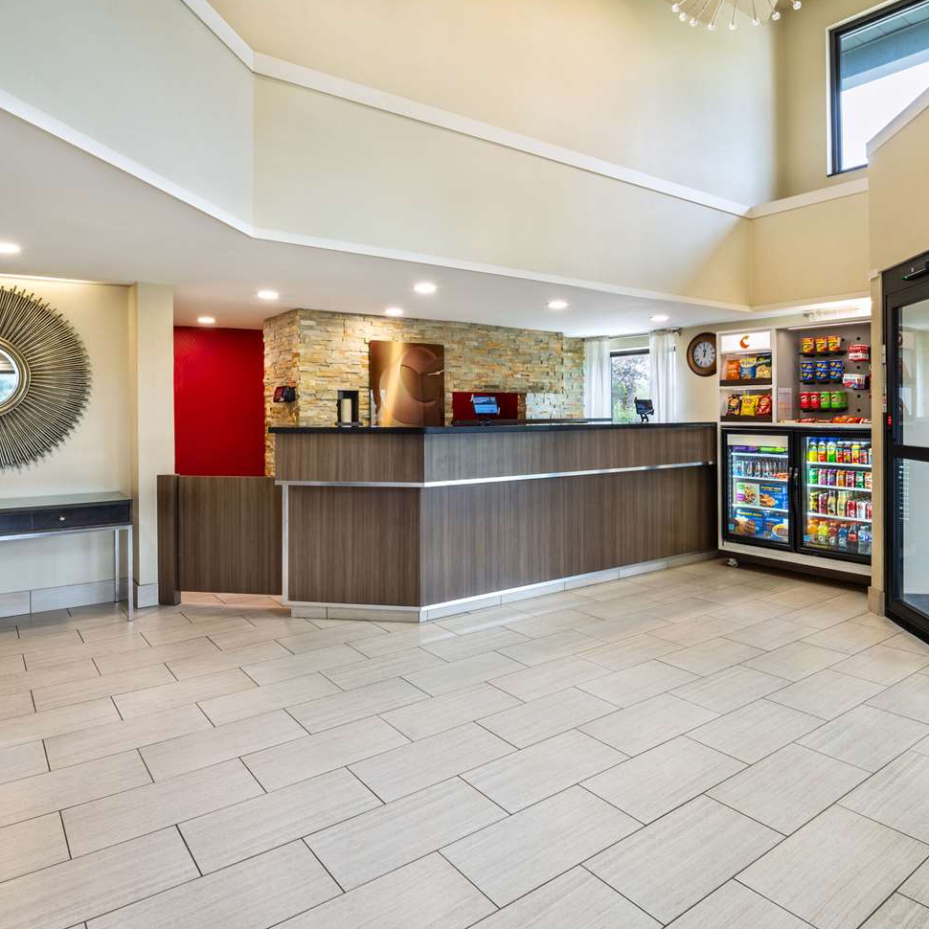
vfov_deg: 72.1
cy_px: 466
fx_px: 638
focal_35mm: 21
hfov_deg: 72.1
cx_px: 454
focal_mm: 16
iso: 125
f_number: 10
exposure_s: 1/2
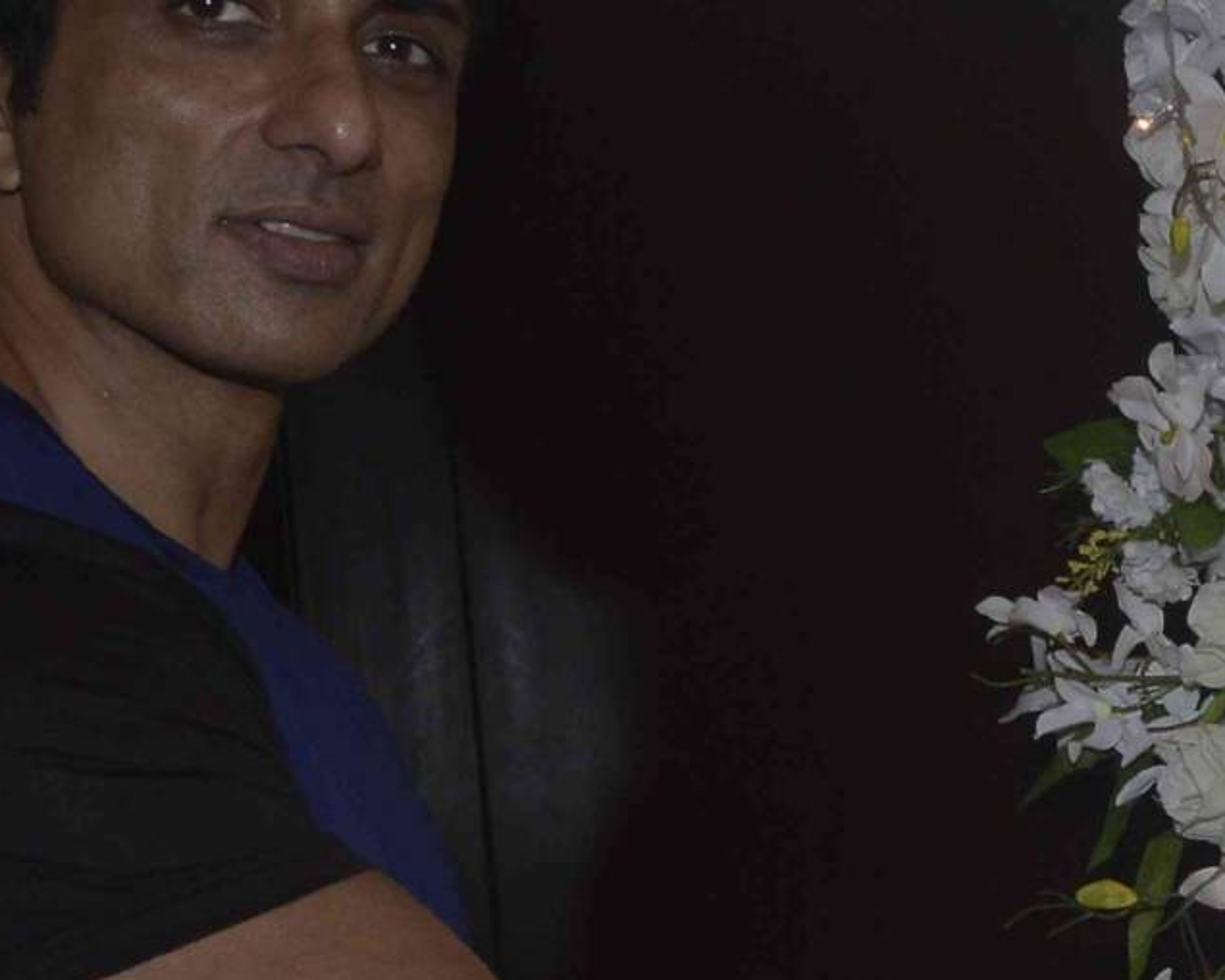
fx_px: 4864
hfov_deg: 13.6
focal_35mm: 134
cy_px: 1232
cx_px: 1776
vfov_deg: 11.3
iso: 400
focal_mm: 21
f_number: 10
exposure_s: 1/160
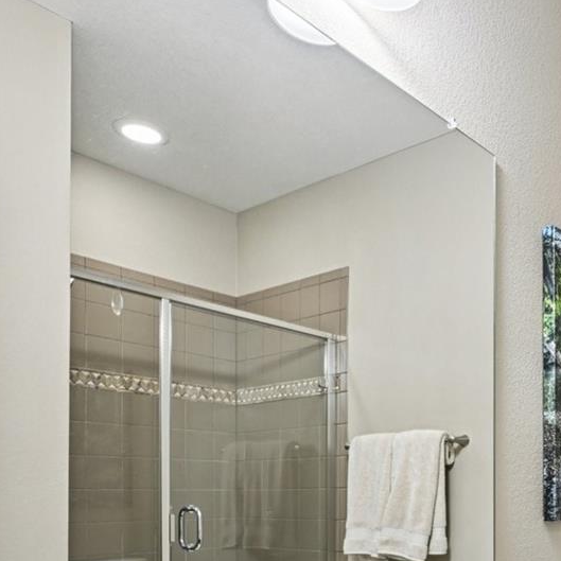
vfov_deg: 43.2
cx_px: 549
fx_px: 660
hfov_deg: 40.8
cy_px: 475
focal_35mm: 36
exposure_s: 1/2
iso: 400
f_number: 11
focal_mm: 14
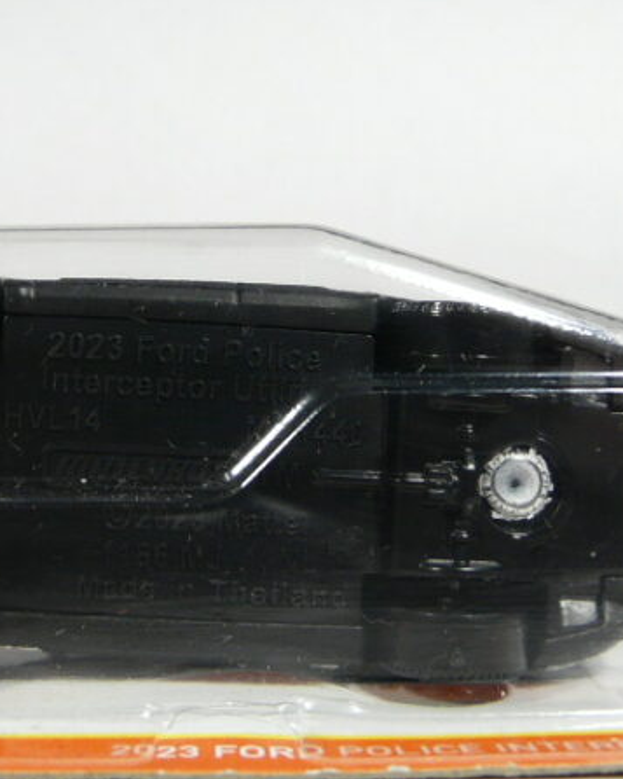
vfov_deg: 30.0
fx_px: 1452
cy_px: 388
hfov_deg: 24.1
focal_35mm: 63
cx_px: 188
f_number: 2.8
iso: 100
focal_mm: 4.9
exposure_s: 1/50
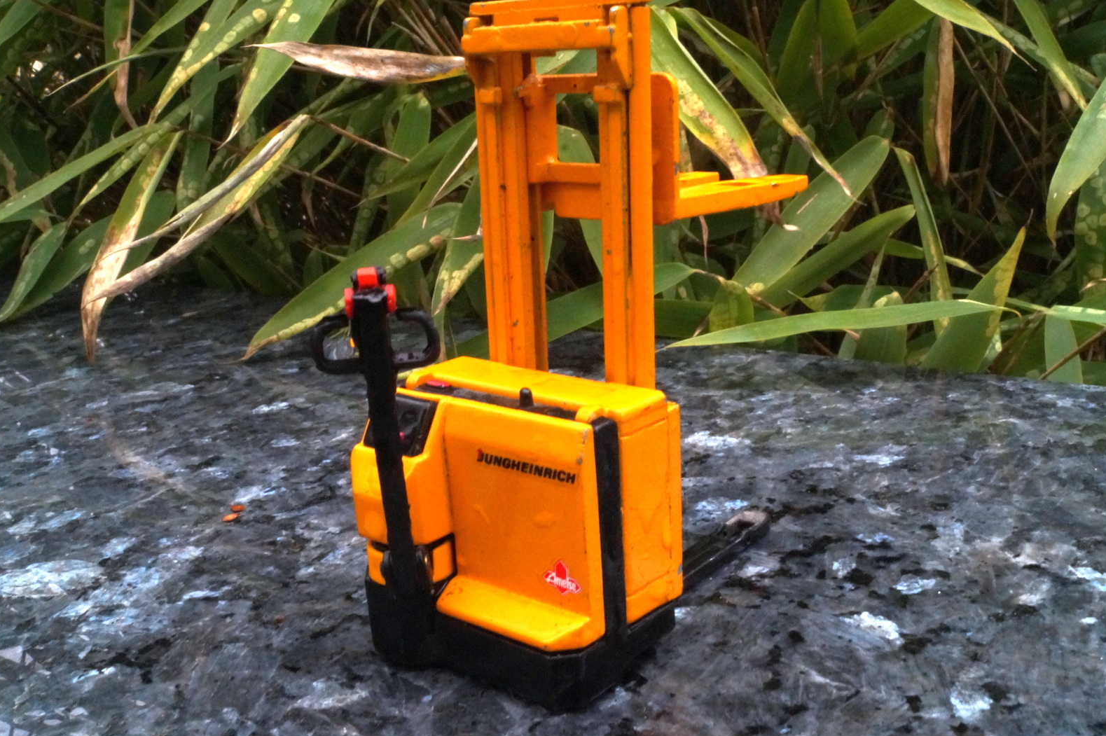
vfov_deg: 35.0
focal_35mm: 38
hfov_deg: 50.7
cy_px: 382
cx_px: 582
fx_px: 1167
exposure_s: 1/60
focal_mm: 20
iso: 1250
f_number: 22
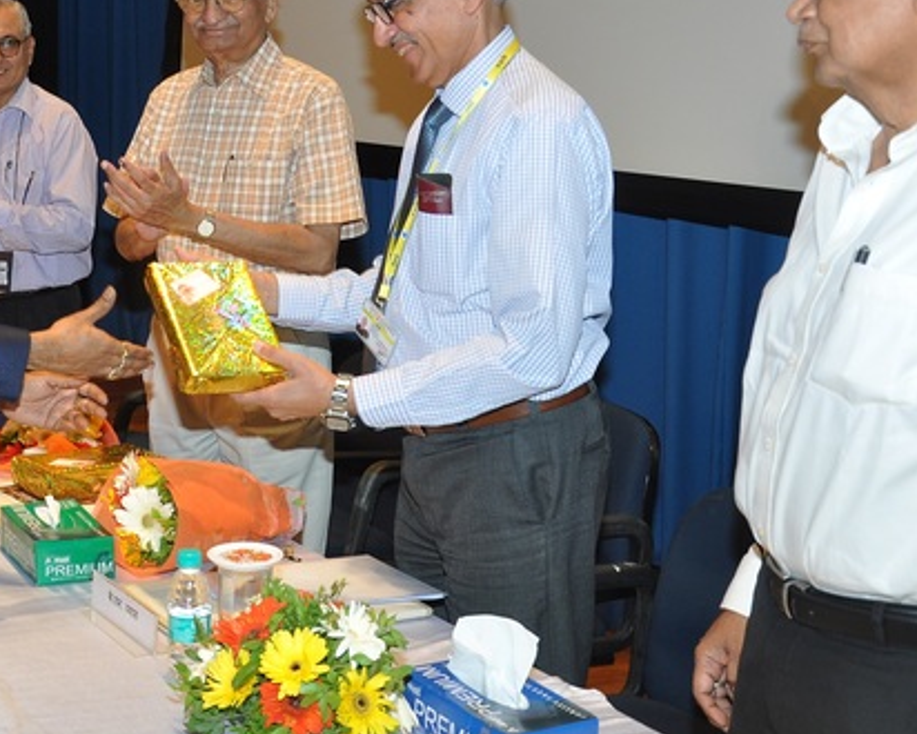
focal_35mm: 60
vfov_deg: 25.2
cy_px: 224
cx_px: 207
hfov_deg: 30.8
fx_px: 1629
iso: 500
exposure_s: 1/125
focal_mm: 22
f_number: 5.6
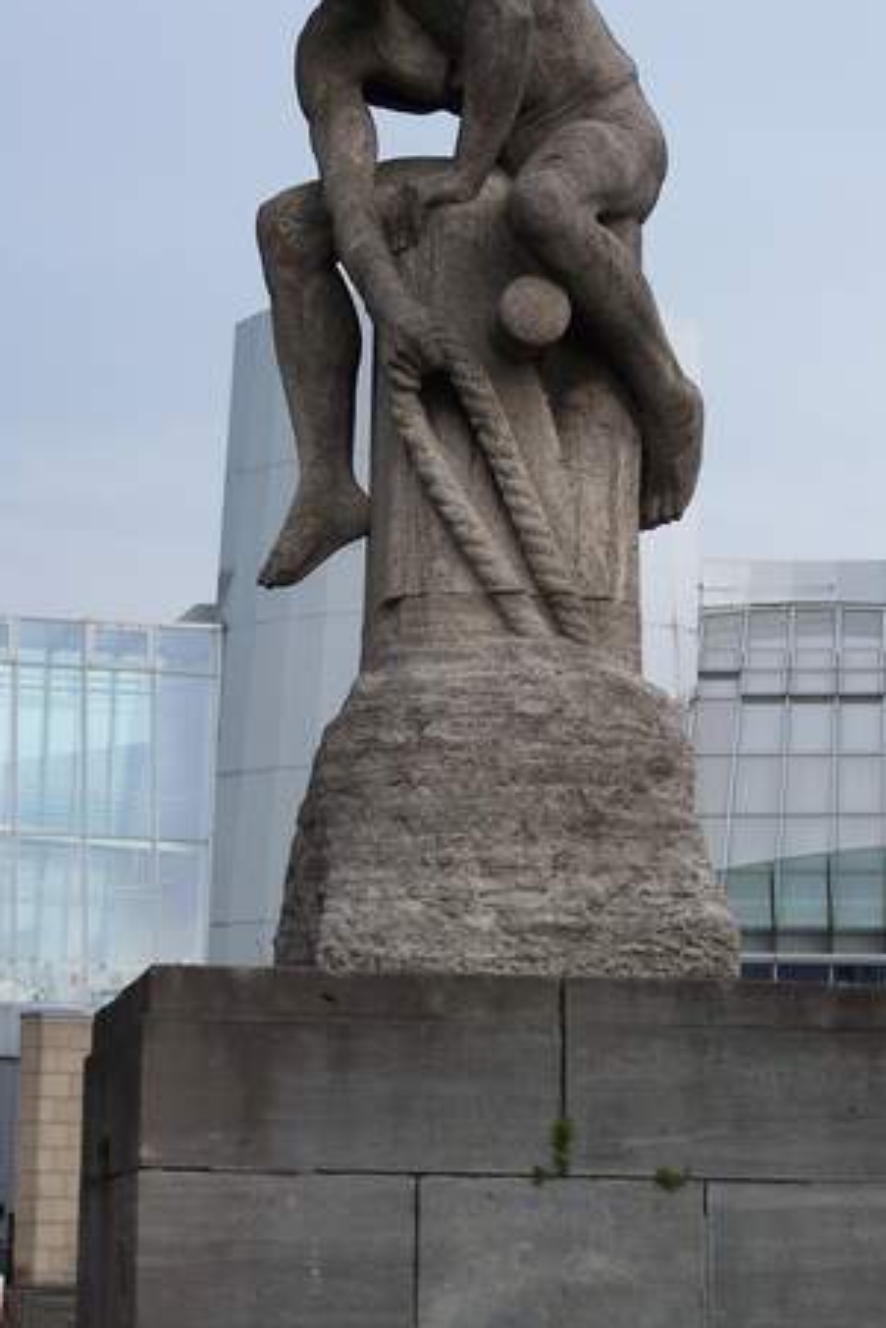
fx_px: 4463
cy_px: 601
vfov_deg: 16.9
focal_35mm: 121
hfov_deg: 11.3
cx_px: 492
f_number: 3.6
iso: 160
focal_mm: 17.3
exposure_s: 1/80
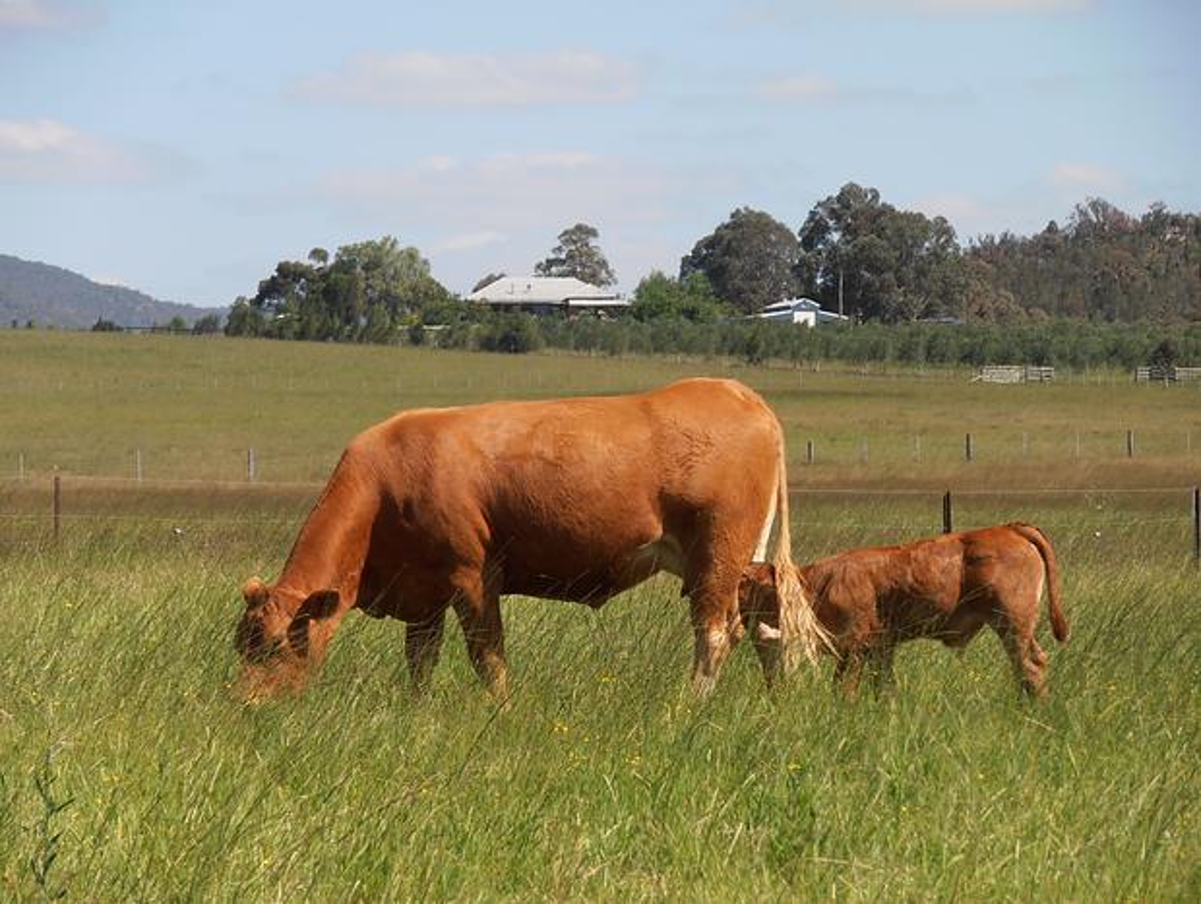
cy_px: 452
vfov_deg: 7.5
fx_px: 6880
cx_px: 600
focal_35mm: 198
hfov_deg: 10.0
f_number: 5.8
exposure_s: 1/400
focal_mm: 35.05
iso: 80
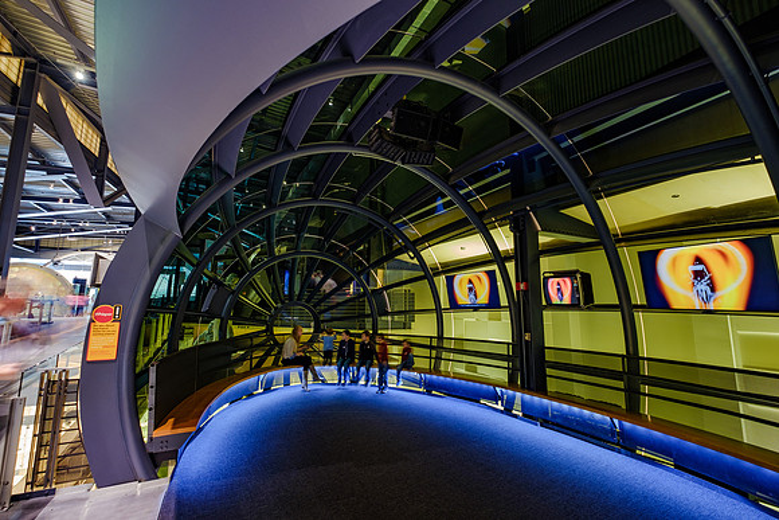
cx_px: 397
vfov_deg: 76.3
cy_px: 255
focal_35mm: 15
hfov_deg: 99.3
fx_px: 331
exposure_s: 2.6
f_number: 4
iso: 200
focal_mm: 10
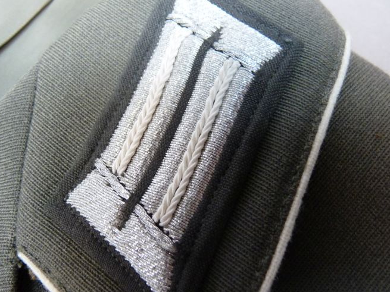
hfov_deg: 55.3
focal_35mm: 33
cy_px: 158
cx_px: 176
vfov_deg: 42.9
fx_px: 372
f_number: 2.8
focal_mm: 4.8
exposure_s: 1/25
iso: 400
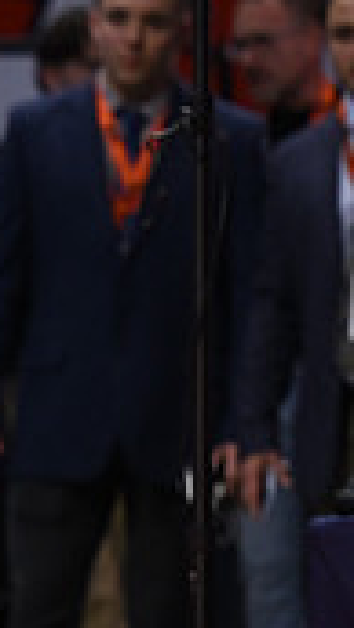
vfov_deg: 3.0
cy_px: 440
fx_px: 11908
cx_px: -631
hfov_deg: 1.7
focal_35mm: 715
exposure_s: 1/800
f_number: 2.8
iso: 1100
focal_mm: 135
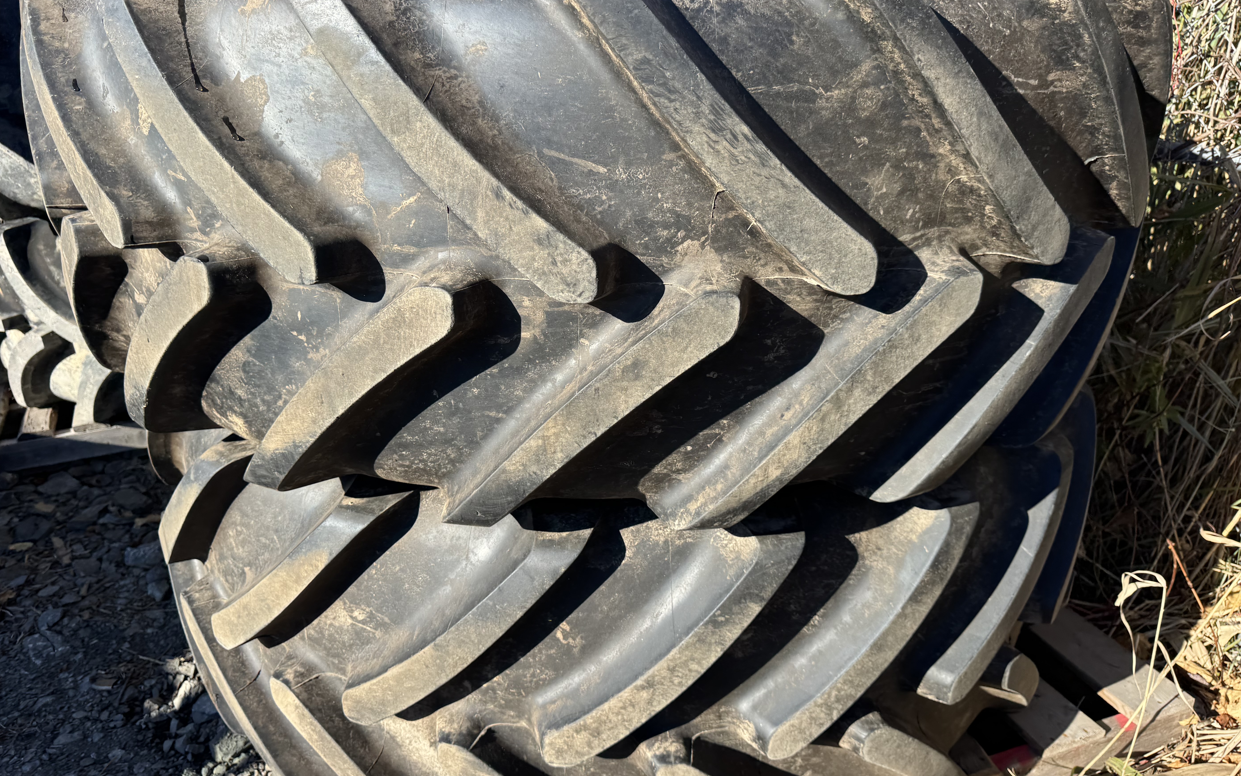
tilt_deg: -20.2
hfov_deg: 70.4
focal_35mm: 26
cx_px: 615
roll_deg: +2.8
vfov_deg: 47.6
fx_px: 879
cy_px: 377
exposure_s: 1/1637
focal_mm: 6.76
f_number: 1.78
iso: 80
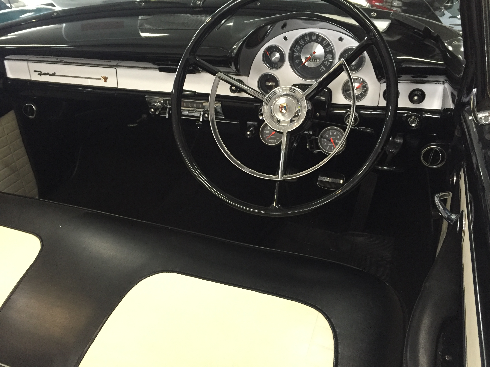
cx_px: 245
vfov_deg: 48.2
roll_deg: +2.9
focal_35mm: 29
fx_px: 411
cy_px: 184
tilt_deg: -30.5
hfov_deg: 61.7
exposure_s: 1/33
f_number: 2.2
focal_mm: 4.15
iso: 320
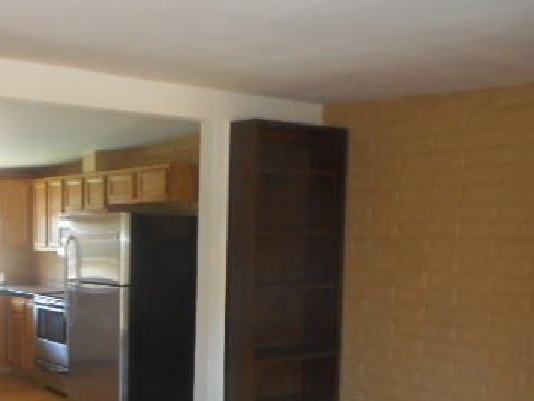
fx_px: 694
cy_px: 288
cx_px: 104
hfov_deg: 40.3
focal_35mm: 45
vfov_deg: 31.7
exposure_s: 1/25
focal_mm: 4.5
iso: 320
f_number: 3.7
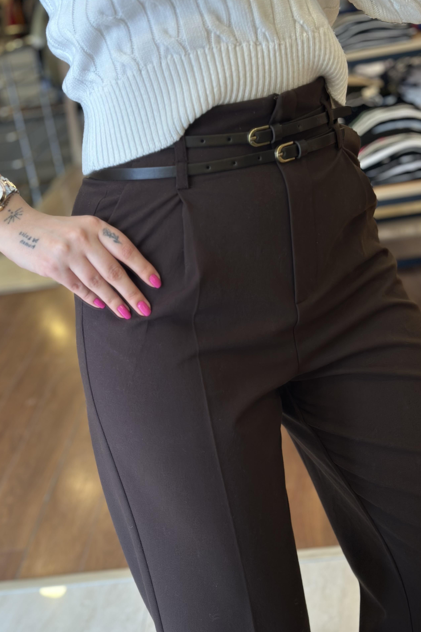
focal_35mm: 53
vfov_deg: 37.5
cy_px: 300
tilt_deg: -49.3
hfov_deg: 25.5
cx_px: 200
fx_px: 930
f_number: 1.78
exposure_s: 1/60
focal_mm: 6.86
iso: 160
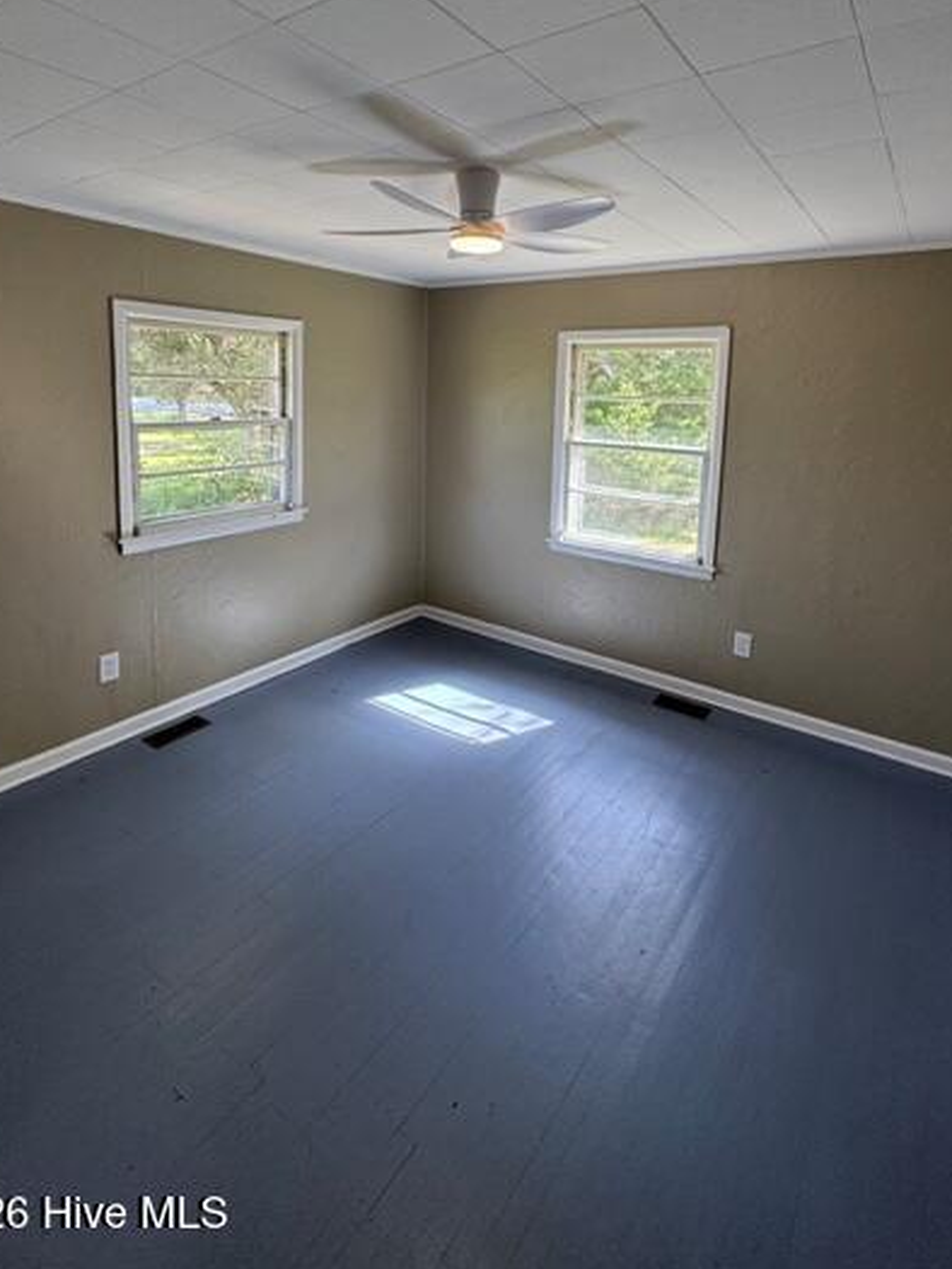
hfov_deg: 71.6
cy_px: 468
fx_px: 660
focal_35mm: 18
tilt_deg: -7.9
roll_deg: -1.3
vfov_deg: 85.8
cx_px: 498
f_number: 2.2
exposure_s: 1/120
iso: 100
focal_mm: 2.22
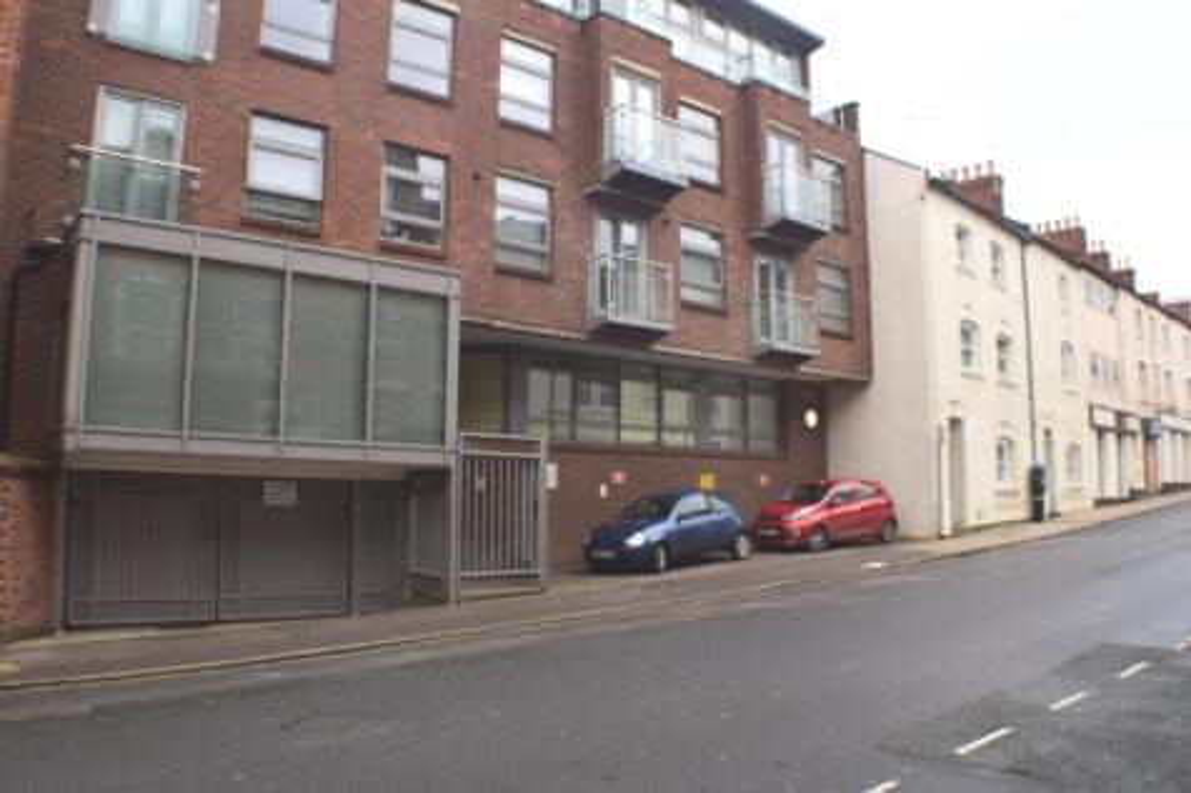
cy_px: 396
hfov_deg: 55.1
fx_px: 1141
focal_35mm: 34
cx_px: 596
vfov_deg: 38.3
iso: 400
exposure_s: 1/60
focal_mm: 23
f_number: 8
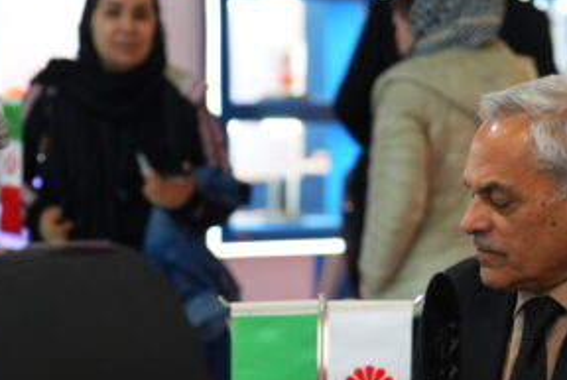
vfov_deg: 7.5
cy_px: 379
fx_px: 2871
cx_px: 331
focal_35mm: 182
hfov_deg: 11.3
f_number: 2.8
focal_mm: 70
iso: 800
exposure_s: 1/100
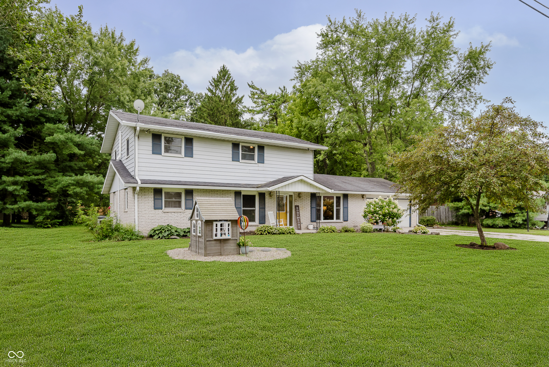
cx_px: 274
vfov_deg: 57.3
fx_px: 336
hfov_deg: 78.6
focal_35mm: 22
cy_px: 184
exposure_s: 1/500
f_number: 5.6
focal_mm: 22
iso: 320
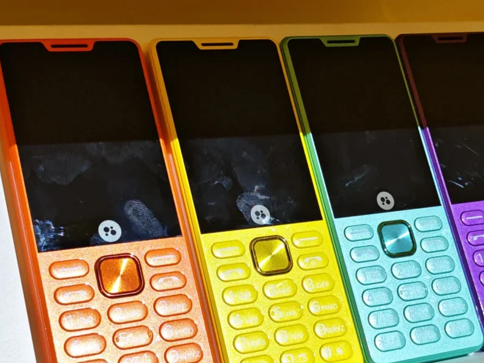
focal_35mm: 71
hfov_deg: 27.3
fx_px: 993
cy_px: 220
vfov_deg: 20.7
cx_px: 308
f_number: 1.6
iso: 80
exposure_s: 1/120
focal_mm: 5.4
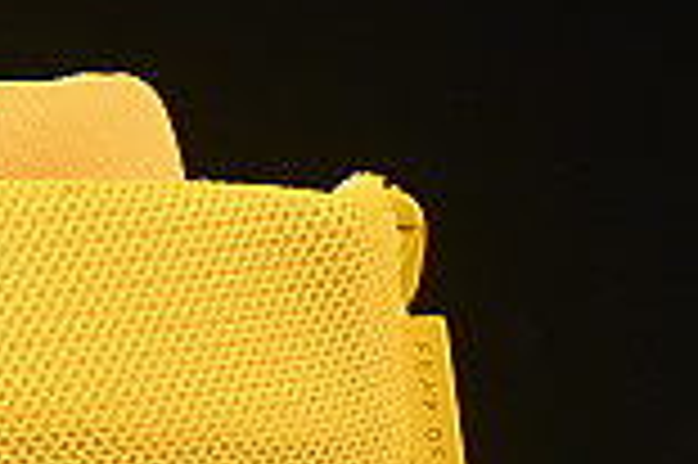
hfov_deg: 3.9
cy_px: 1347
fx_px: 10130
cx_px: -1013
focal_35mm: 523
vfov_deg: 2.6
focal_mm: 50
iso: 160
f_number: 8
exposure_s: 1/80
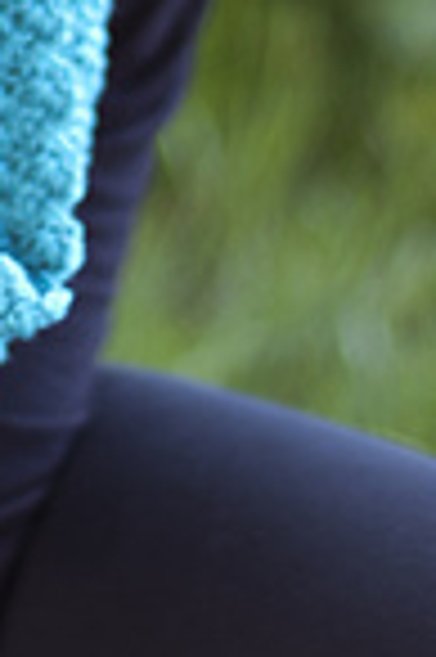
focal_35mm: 328
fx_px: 5972
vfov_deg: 6.2
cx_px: -458
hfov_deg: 4.1
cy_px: -477
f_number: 1.6
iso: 200
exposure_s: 1/160
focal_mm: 50
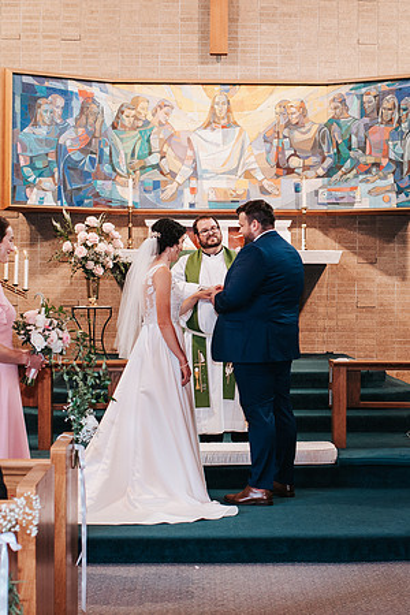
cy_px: 300
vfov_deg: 27.7
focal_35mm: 73
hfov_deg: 18.7
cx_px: 239
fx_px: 1246
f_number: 3.2
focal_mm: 35
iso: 800
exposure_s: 1/125
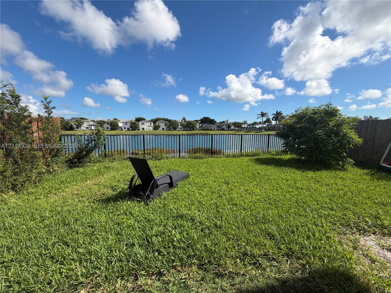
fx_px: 158
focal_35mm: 14
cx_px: 196
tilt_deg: -6.3
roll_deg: +0.0
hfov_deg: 102.1
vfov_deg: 85.7
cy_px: 146
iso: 20
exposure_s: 1/928
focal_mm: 2.22
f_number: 2.2
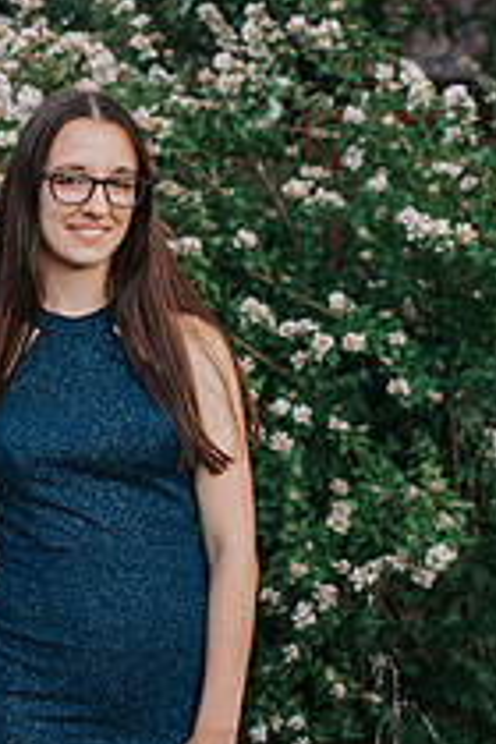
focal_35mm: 75
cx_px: 85
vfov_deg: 26.9
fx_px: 1550
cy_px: 283
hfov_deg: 18.0
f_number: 2.8
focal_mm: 35
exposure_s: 1/400
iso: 900
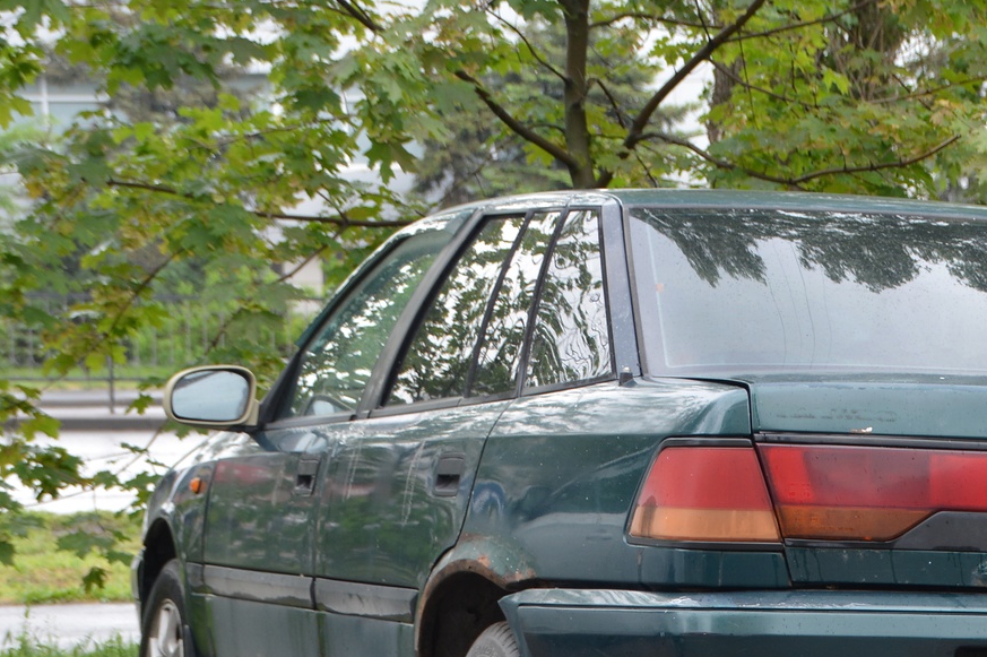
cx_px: 797
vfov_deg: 10.2
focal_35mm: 134
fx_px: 3672
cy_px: 450
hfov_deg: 15.2
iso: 280
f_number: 5.6
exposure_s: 1/125
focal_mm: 52
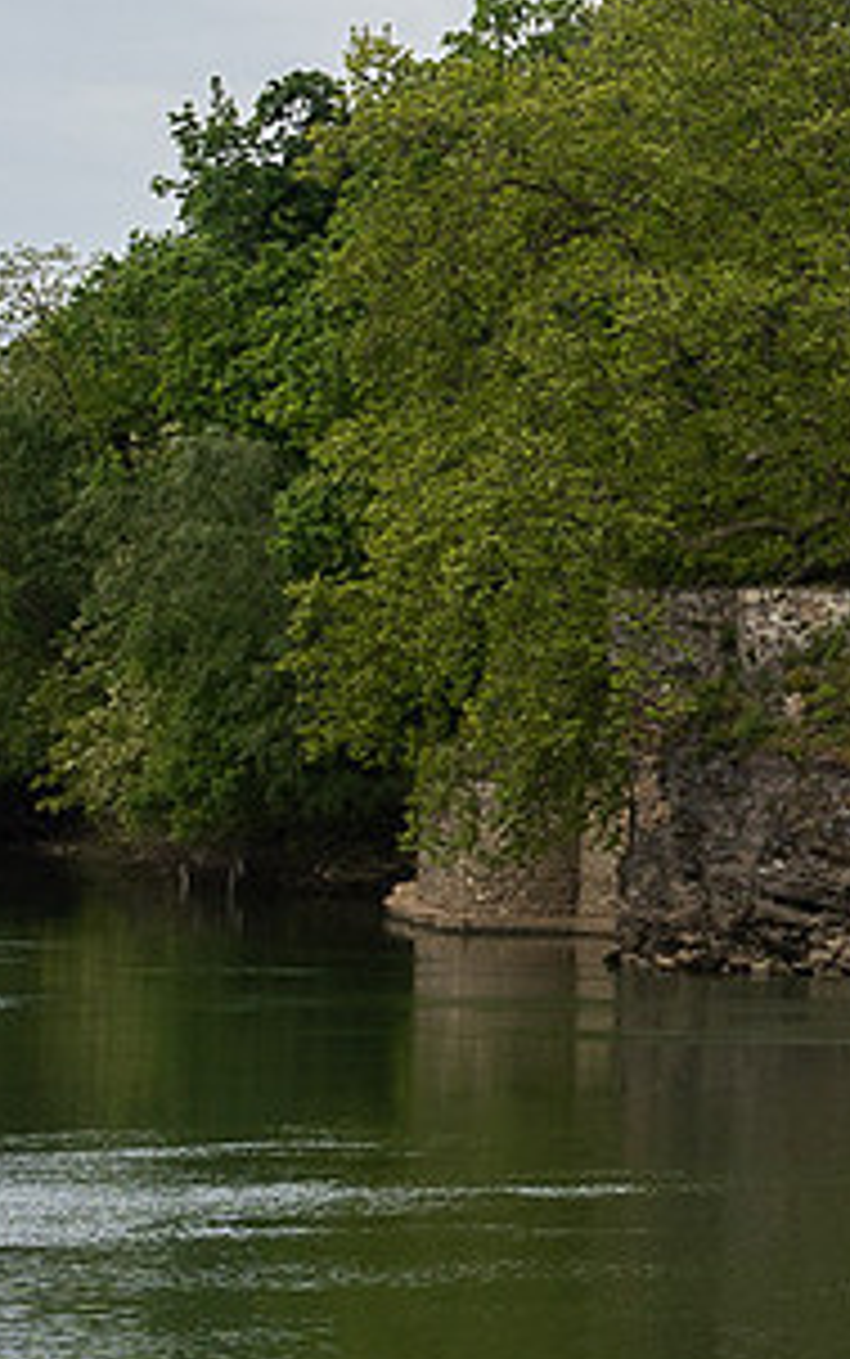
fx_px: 9220
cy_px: 428
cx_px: 1989
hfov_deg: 5.1
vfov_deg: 8.4
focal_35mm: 249
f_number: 8
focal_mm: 78
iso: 800
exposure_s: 1/1600
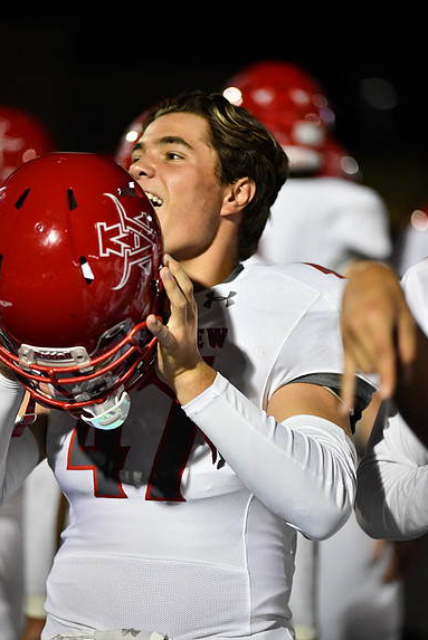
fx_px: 3062
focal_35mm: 172
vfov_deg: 11.9
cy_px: 321
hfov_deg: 8.0
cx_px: 214
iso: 4500
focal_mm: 170
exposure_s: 1/1250
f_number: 2.8
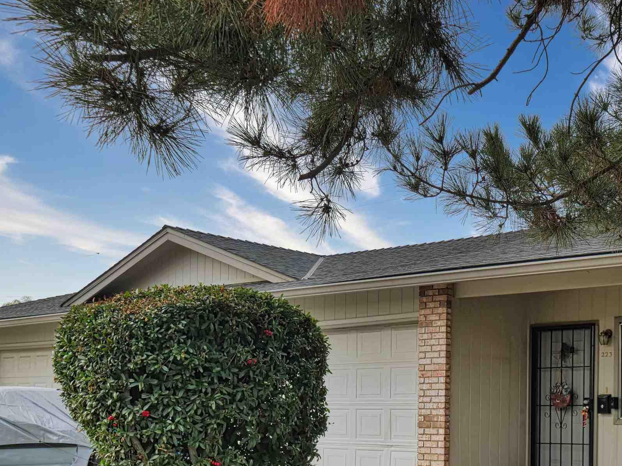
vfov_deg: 28.2
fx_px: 898
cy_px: 401
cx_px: 543
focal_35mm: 50
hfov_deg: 36.2
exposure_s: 1/320
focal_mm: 13
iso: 125
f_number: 4.5
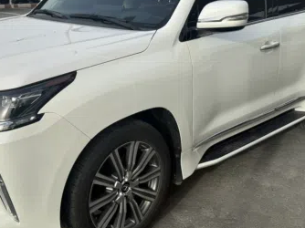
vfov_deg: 31.5
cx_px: 119
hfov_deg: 41.0
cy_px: 103
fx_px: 405
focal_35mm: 46
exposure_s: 1/2703
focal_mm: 6.76
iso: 80
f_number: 1.78
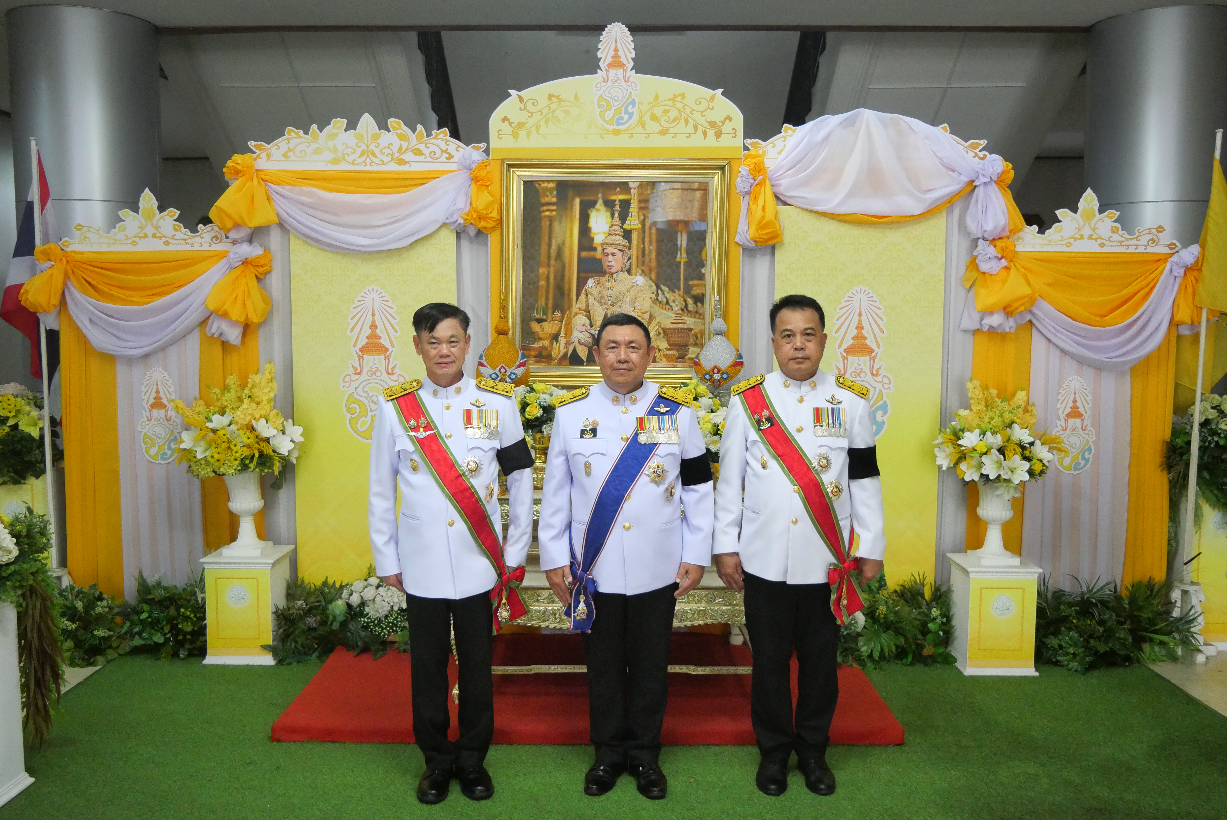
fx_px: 1057
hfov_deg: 60.3
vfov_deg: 42.4
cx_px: 614
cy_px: 410
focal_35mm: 31
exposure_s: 1/125
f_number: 3.7
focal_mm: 15
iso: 3200
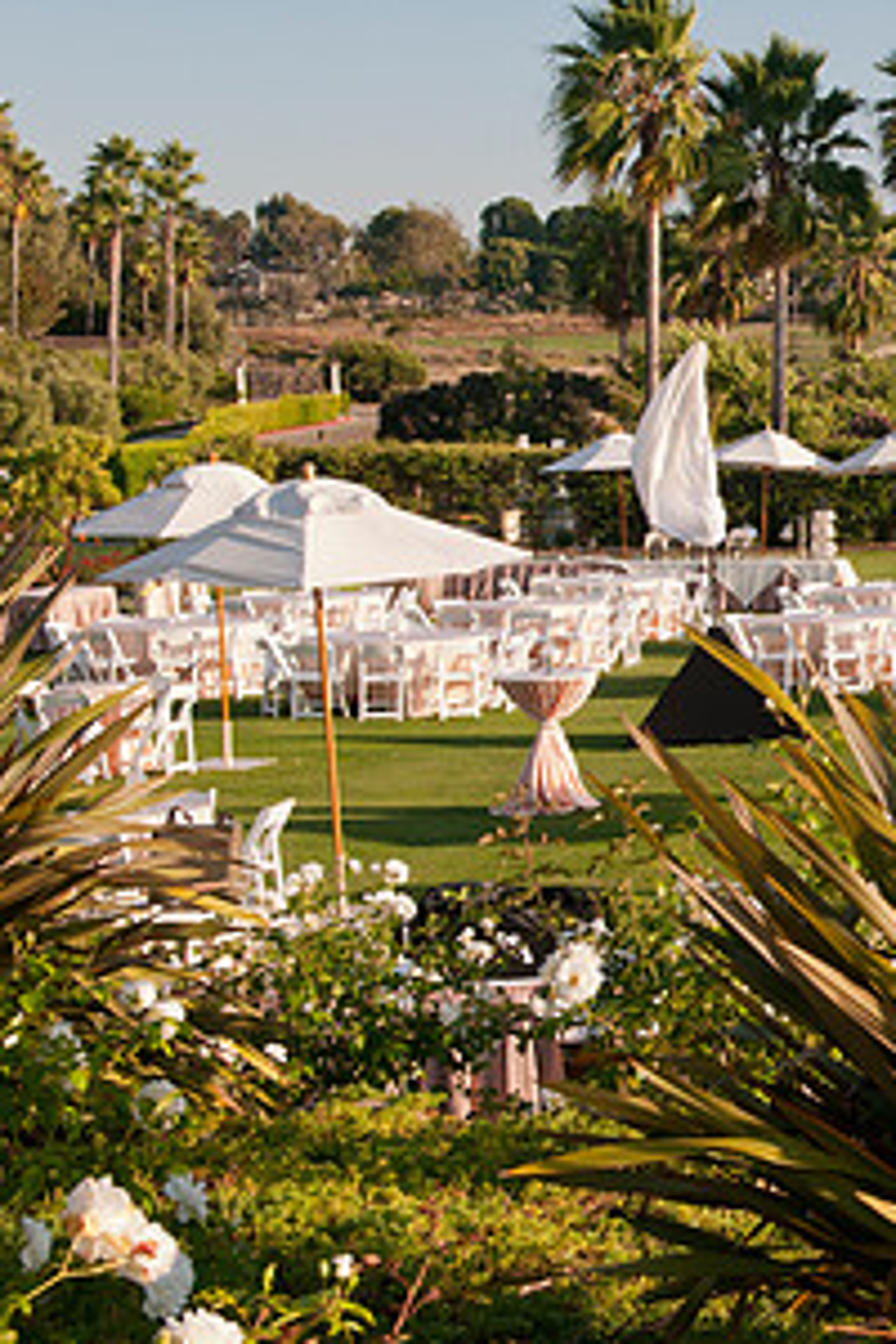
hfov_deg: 15.8
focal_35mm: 81
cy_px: 553
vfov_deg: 25.0
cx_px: 1232
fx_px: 3024
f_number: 8
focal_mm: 28
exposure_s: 1/100
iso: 200
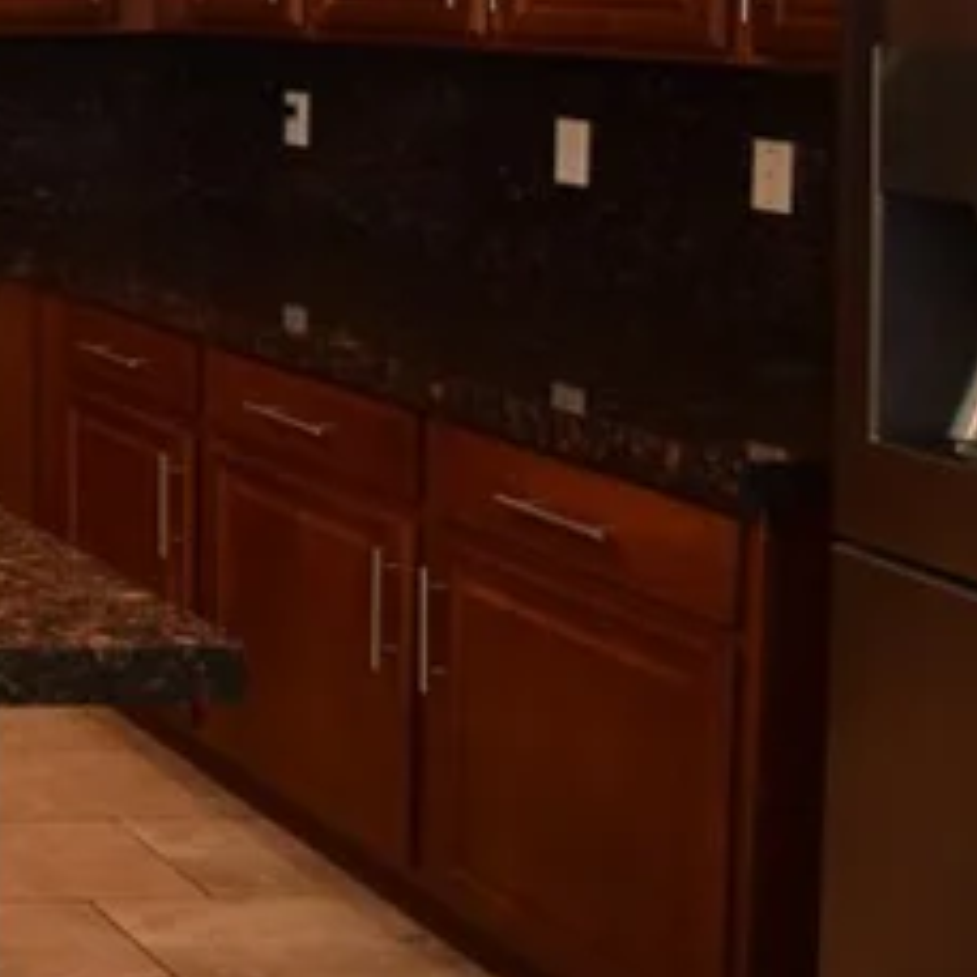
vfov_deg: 28.5
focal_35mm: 57
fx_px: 1820
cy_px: 36
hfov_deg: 18.6
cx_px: -1003
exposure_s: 1/20
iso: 400
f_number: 5
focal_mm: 10
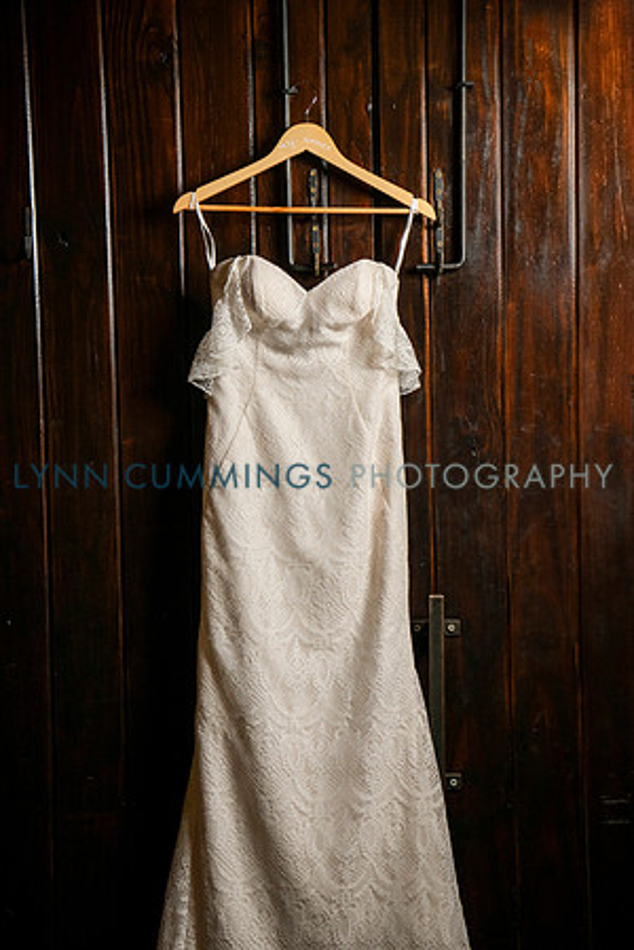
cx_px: 317
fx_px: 1717
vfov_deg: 31.0
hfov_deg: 20.9
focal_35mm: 65
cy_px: 475
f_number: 3.5
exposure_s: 1/1250
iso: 500
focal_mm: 65
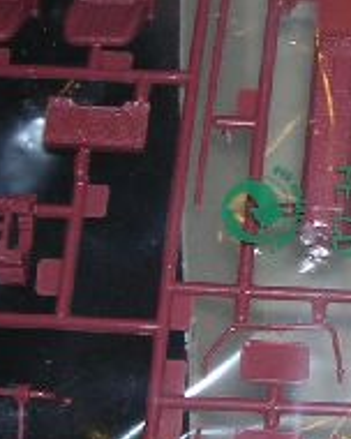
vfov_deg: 15.3
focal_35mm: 125
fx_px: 1623
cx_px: 554
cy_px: 102
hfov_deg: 11.7
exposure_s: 1/60.1
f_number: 2.8
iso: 100
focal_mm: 5.8
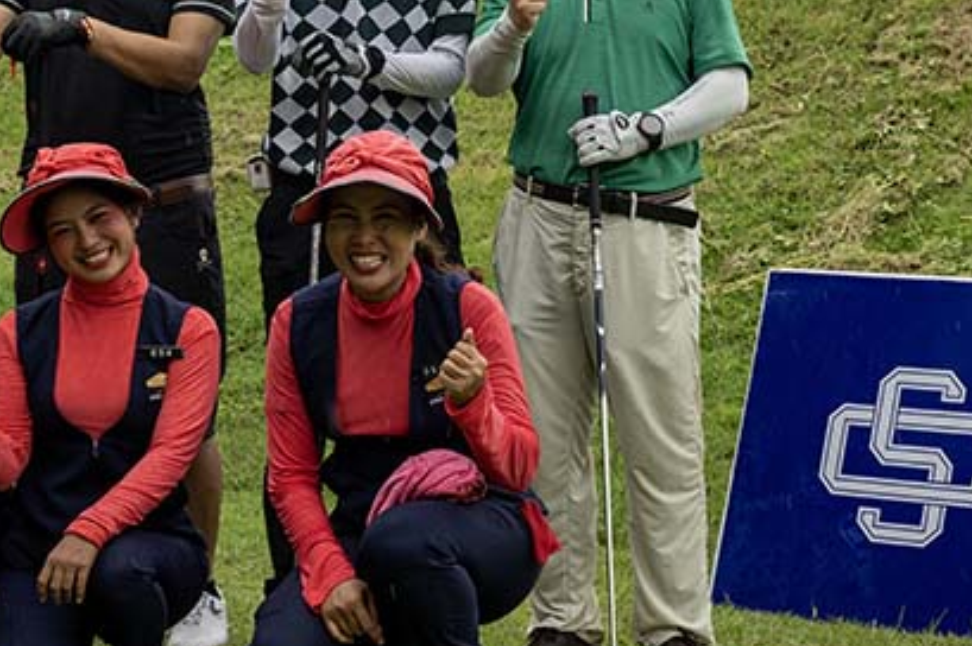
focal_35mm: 101
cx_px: 504
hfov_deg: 20.2
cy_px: 264
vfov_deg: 13.5
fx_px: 2725
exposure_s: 1/400
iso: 280
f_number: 5.6
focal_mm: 43
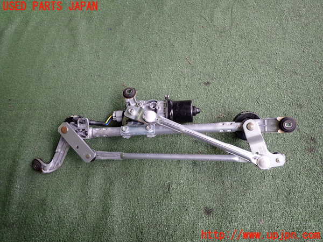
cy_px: 121
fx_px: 233
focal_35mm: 25
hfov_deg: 69.4
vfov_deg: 54.9
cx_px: 162
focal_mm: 4.5
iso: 200
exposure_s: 1/100
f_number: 2
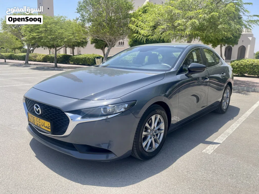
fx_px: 187
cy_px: 97
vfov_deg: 54.9
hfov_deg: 69.4
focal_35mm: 25
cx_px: 130
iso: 32
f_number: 1.6
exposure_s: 1/2433
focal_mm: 5.1
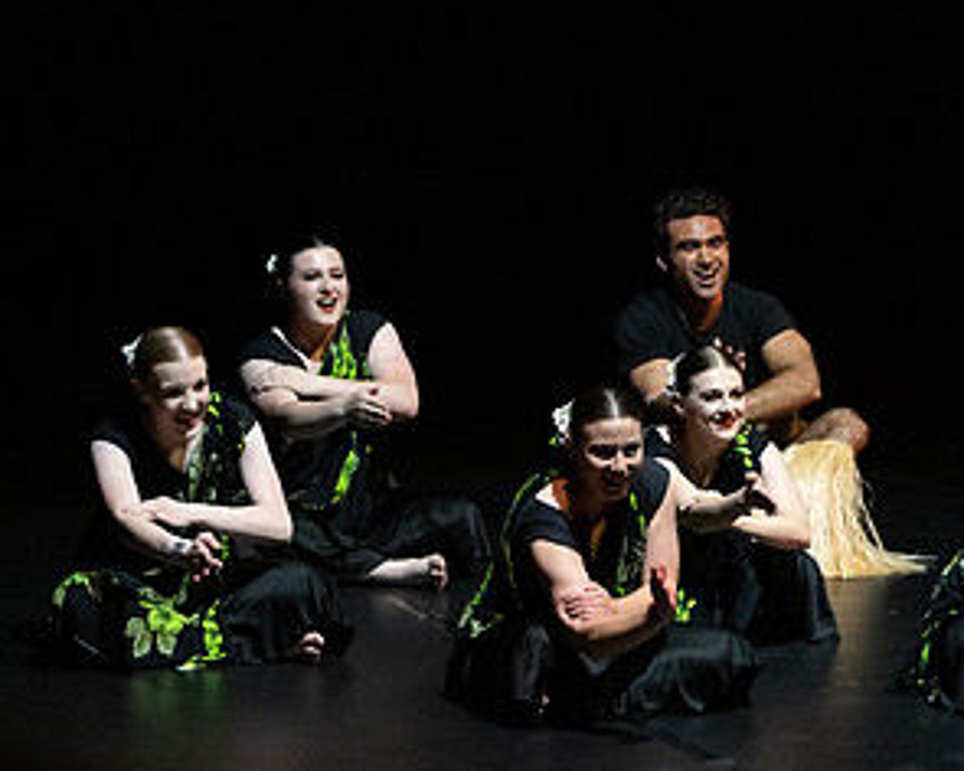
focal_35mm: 246
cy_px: 400
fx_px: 7019
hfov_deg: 7.8
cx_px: 756
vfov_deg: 6.3
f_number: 4
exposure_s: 1/400
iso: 3200
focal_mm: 110
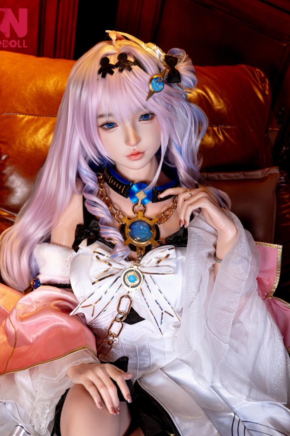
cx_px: 130
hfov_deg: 27.5
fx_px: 592
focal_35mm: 49
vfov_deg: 40.2
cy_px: 258
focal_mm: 40
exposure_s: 1/100
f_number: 2.8
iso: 400
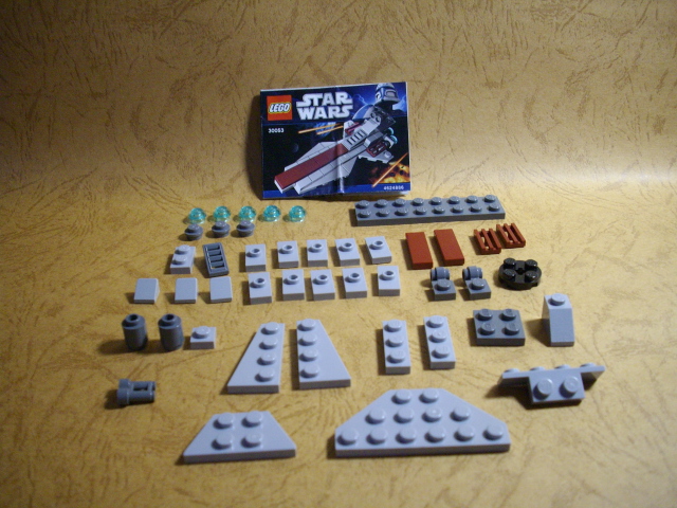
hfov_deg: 50.1
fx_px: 724
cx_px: 338
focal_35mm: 37
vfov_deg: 38.7
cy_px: 254
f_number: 2.8
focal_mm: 6.2
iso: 271
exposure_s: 1/50
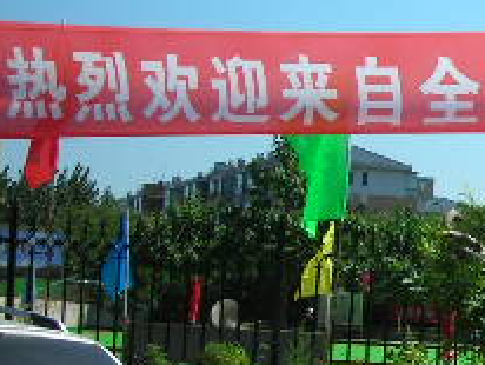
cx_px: 732
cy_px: 188
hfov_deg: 15.4
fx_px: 1655
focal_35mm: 118
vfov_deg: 12.6
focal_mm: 6.3
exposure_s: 1/156
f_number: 6.4
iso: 50
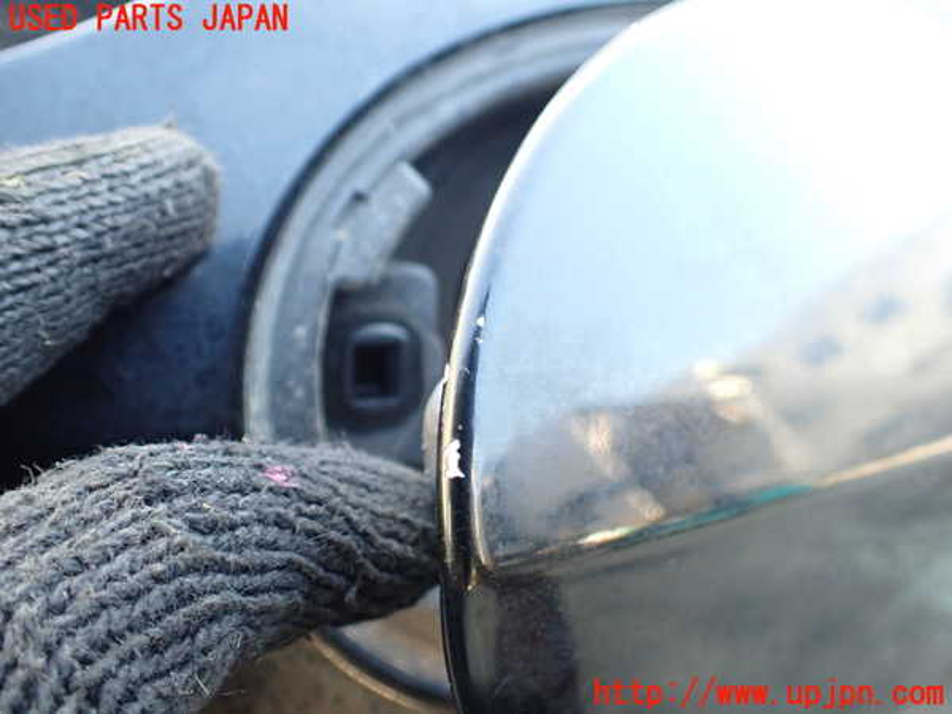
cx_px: 476
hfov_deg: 60.0
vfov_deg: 46.8
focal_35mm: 30
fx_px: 825
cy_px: 357
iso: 500
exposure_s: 1/125
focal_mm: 5.4
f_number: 2.3
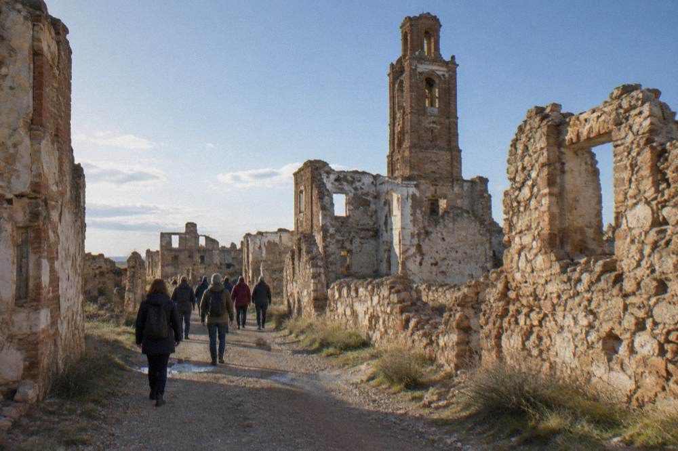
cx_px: 339
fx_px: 659
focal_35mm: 35
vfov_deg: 37.8
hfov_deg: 54.5
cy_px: 226
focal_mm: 35
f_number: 7.1
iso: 400
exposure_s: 1/500
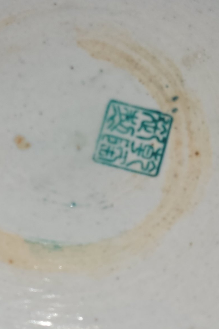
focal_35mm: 28
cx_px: 103
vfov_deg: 65.5
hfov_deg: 46.4
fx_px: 255
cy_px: 162
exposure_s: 1/228
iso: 40
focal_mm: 5.4
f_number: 1.8
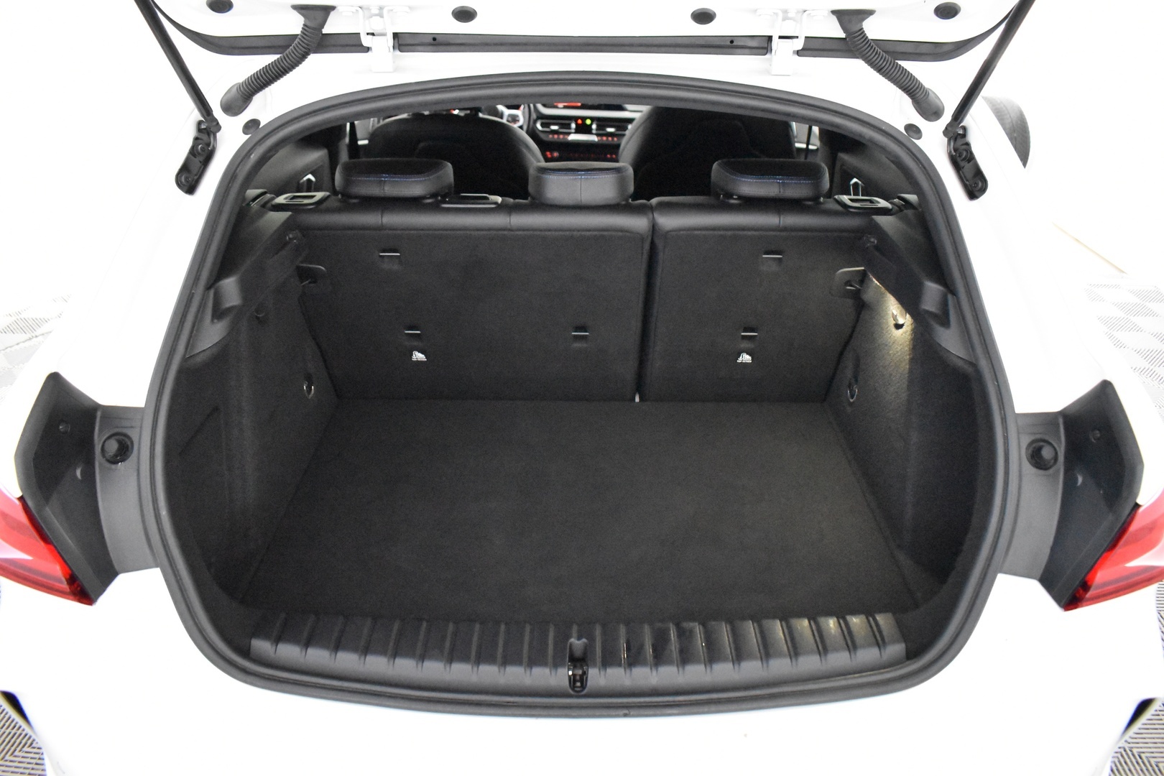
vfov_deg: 47.9
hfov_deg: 67.4
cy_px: 388
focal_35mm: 27
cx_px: 582
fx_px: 873
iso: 12800
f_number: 3.5
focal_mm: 18
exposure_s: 1/60
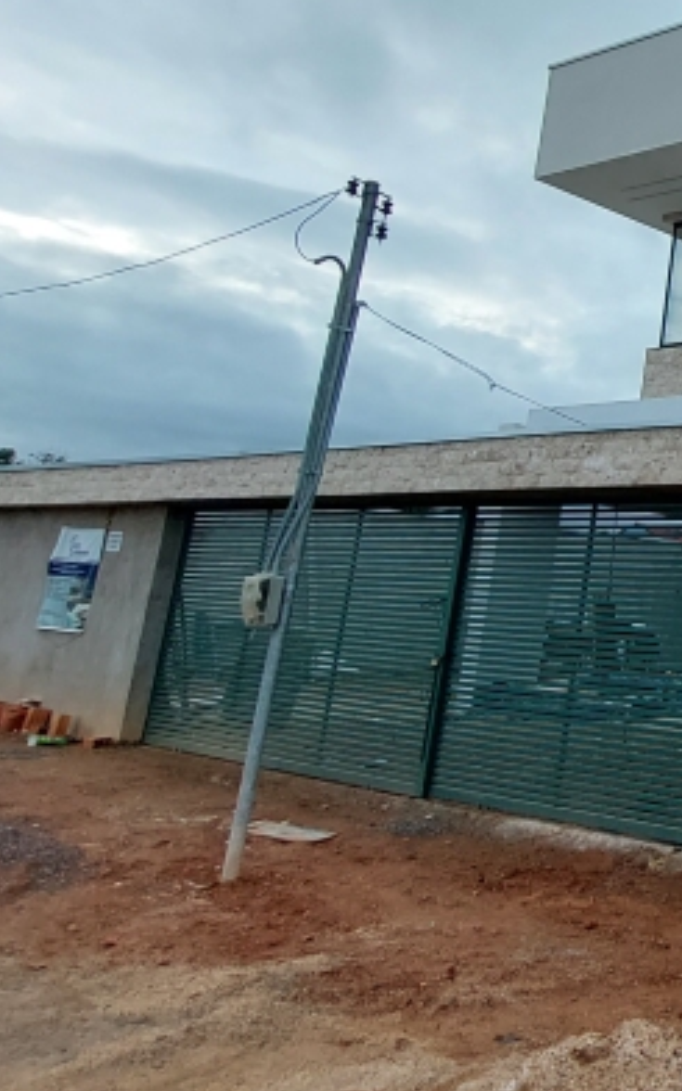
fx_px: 1071
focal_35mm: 36
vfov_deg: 53.2
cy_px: 387
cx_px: 1063
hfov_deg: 25.2
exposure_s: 1/120
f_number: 2.2
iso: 40
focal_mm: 1.74
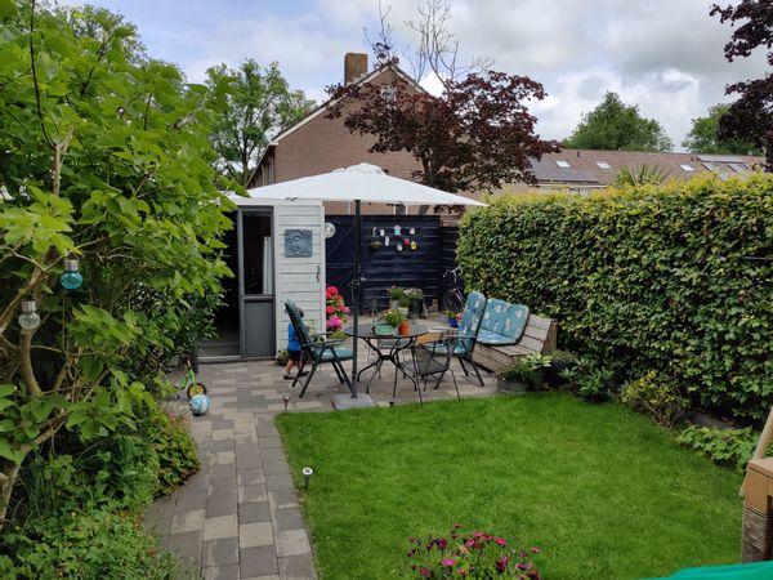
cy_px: 290
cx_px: 386
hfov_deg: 65.3
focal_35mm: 27
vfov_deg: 51.4
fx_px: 603
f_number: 1.65
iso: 125
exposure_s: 1/2329
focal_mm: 4.75
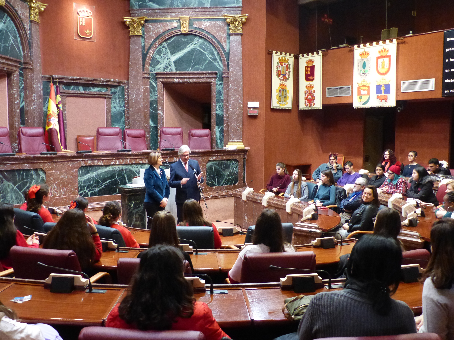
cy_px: 170
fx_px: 459
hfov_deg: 52.6
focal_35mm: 35
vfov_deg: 40.7
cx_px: 227
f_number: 2.8
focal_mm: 6.3
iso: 800
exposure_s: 1/30
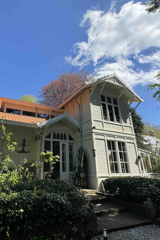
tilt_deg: +16.9
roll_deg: -0.5
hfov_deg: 60.3
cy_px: 121
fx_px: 133
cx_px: 52
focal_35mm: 20
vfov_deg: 84.0
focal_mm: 2.22
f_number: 2.2
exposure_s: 1/812
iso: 40
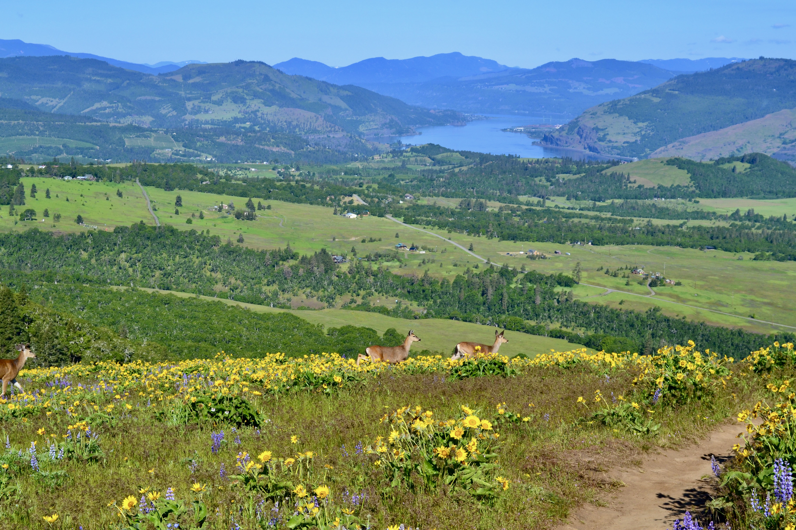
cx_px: 398
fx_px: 1327
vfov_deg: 22.6
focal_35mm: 60
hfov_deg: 33.4
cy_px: 265
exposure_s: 1/400
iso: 400
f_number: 11
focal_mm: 40
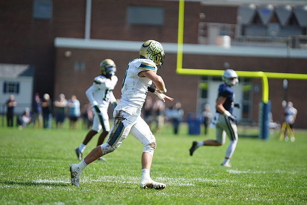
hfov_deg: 7.5
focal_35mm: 274
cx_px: 154
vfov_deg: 5.0
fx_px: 2337
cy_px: 102
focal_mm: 274
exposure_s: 1/3200
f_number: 2.8
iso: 400
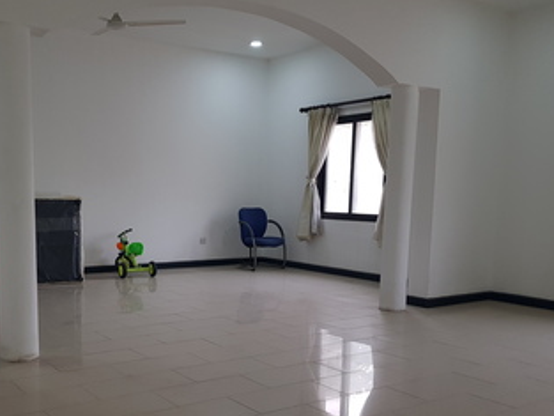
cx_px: 219
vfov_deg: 37.3
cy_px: 284
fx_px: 608
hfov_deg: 48.6
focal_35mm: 38
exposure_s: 1/50
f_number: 1.7
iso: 64
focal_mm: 4.2
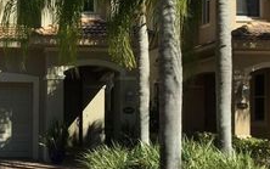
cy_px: 95
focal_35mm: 74
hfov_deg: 26.8
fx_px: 545
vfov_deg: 17.6
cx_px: 21
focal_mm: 3.3
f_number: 2.4
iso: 25
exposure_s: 1/1381
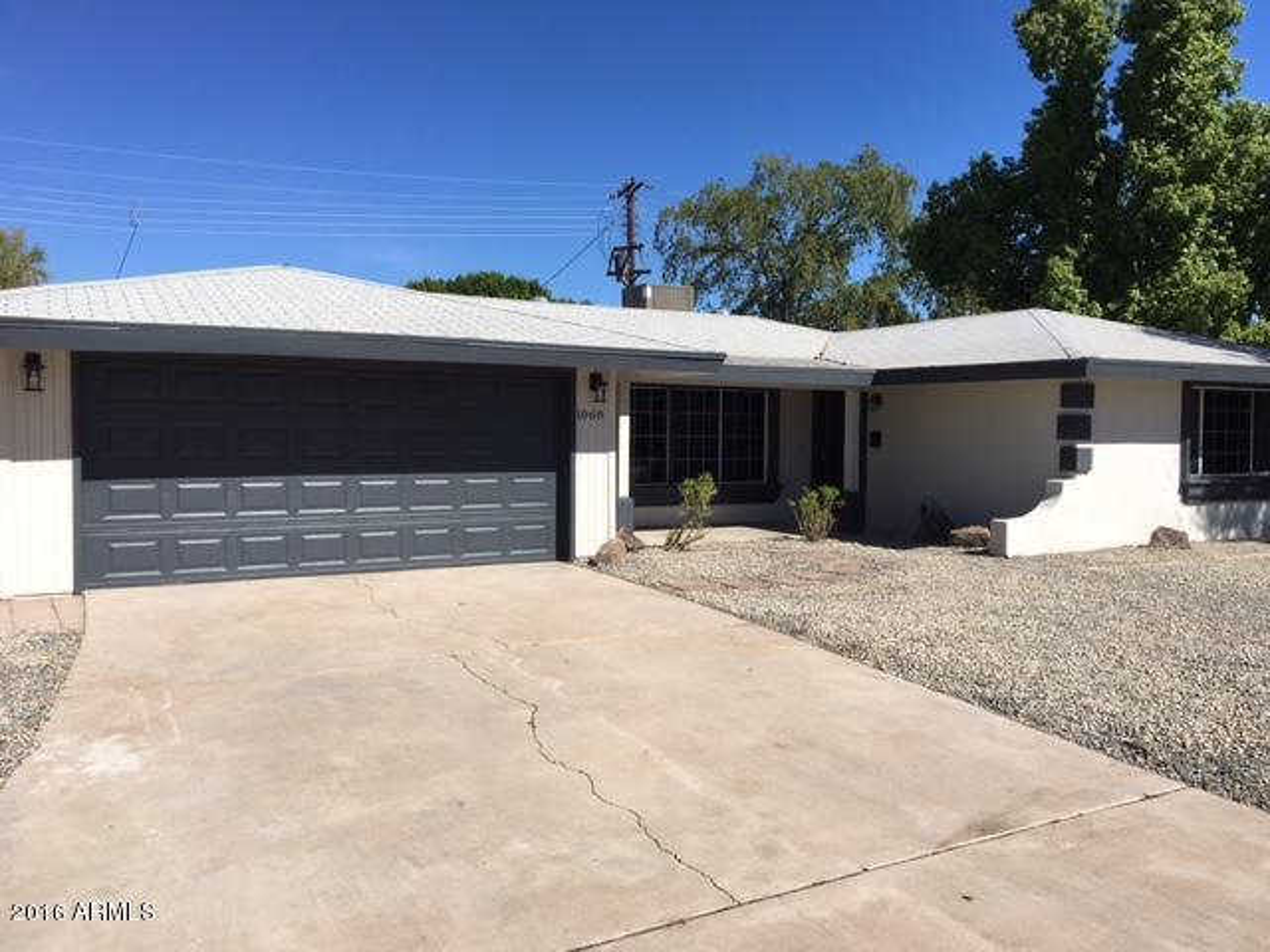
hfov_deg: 61.7
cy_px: 476
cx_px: 635
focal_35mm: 29
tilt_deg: -2.1
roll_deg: -0.4
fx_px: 1064
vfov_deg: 48.2
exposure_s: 1/1923
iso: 25
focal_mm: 4.15
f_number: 2.2
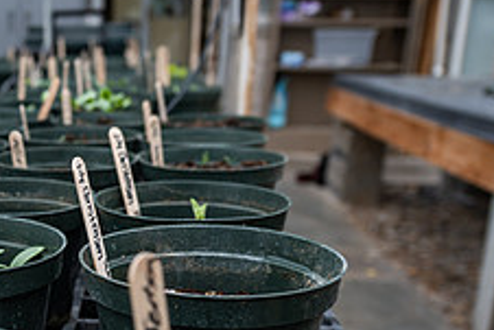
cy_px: 252
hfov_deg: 31.7
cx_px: 17
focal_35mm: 59
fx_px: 810
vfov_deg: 22.8
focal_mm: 23
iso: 50
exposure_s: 1/80
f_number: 2.8
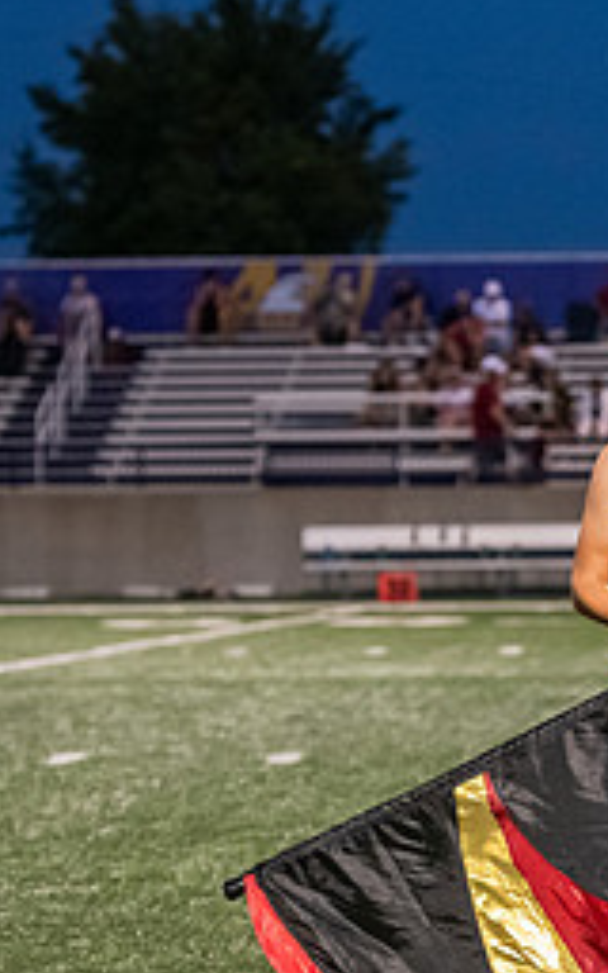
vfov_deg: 10.5
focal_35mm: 199
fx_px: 5276
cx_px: 581
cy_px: 504
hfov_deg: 6.6
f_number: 3.2
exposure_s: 1/640
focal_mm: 86
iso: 4000
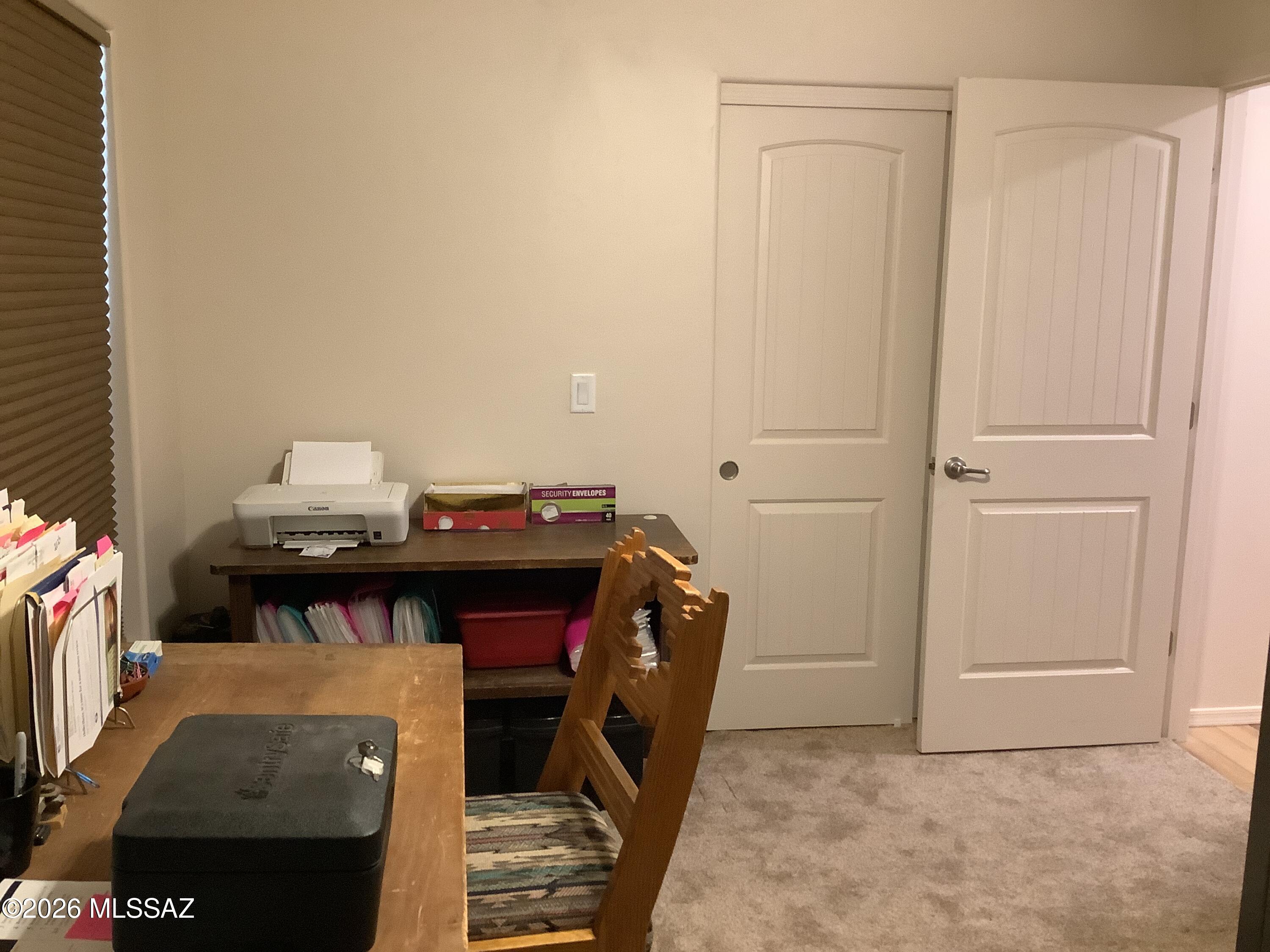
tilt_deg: -10.4
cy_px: 476
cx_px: 635
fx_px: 1137
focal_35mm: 31
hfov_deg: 58.4
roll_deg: -0.2
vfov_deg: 45.4
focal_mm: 3.3
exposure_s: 1/40
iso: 320
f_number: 2.4
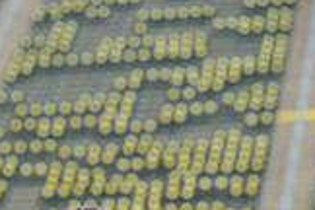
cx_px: 55
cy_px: 430
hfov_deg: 6.7
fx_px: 2669
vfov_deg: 4.4
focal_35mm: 305
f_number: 5.6
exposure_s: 1/1250
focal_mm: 110
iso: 200
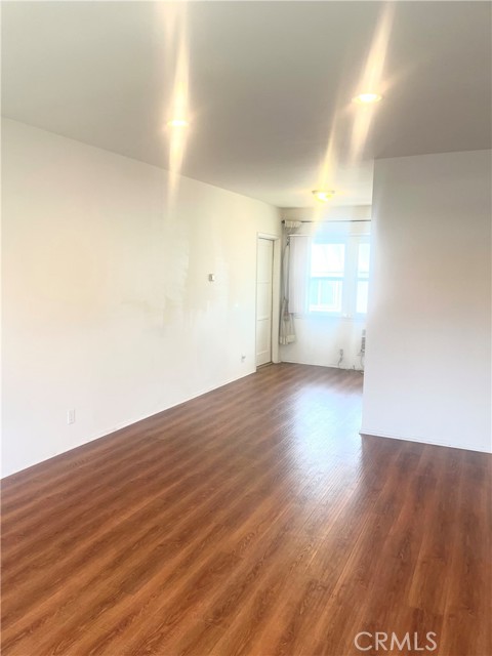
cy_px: 328
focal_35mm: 26
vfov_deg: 67.3
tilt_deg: -7.1
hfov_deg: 53.1
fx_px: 493
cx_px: 246
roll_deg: -0.1
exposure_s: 1/120
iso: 100
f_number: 1.6
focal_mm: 5.1
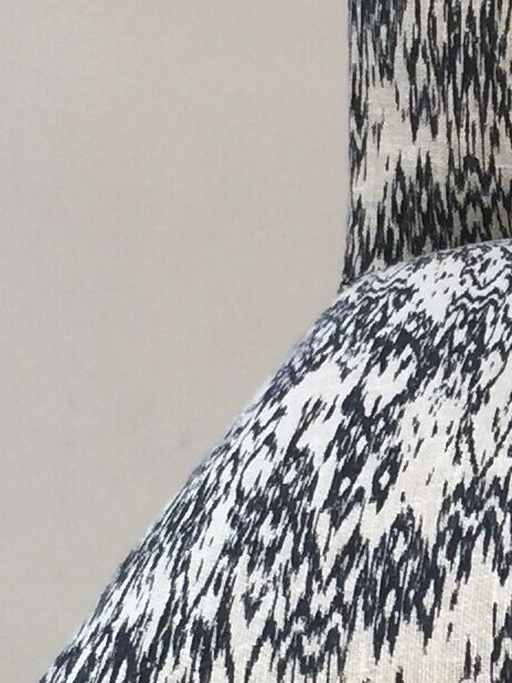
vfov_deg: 12.9
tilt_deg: -19.9
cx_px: 893
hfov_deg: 9.3
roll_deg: +1.5
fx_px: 3018
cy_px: 436
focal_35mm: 153
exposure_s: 1/17
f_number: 2.2
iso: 40
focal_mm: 4.15
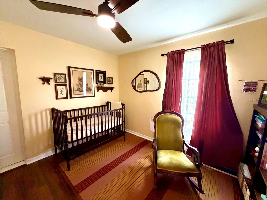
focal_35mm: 14
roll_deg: +0.3
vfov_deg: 85.7
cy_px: 100
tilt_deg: -6.1
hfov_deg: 102.1
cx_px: 134
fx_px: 108
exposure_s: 1/60
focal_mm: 2.22
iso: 1000
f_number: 2.2
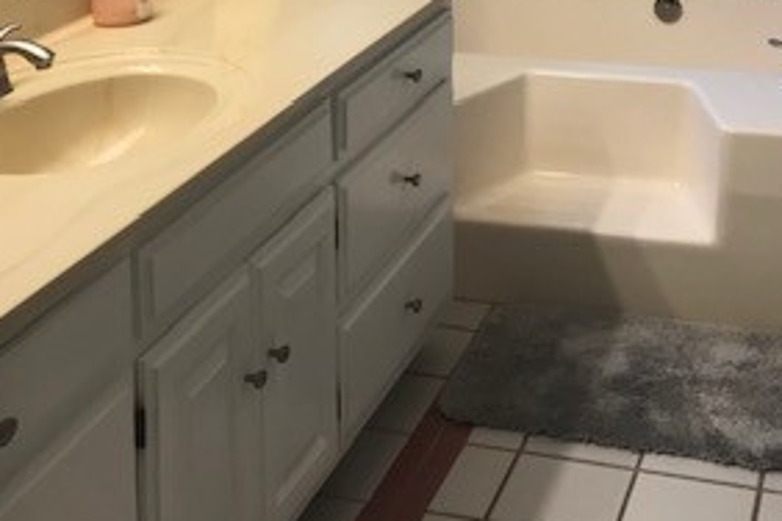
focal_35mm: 66
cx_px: 513
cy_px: -238
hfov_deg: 30.3
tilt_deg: -4.0
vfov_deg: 18.5
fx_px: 1434
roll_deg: +0.3
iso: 32
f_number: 1.8
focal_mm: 3.99
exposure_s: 1/60
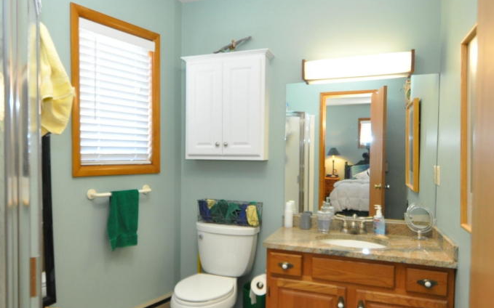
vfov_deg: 47.5
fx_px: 350
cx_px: 218
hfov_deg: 70.2
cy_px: 170
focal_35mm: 26
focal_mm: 10
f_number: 4
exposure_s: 1/60
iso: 800
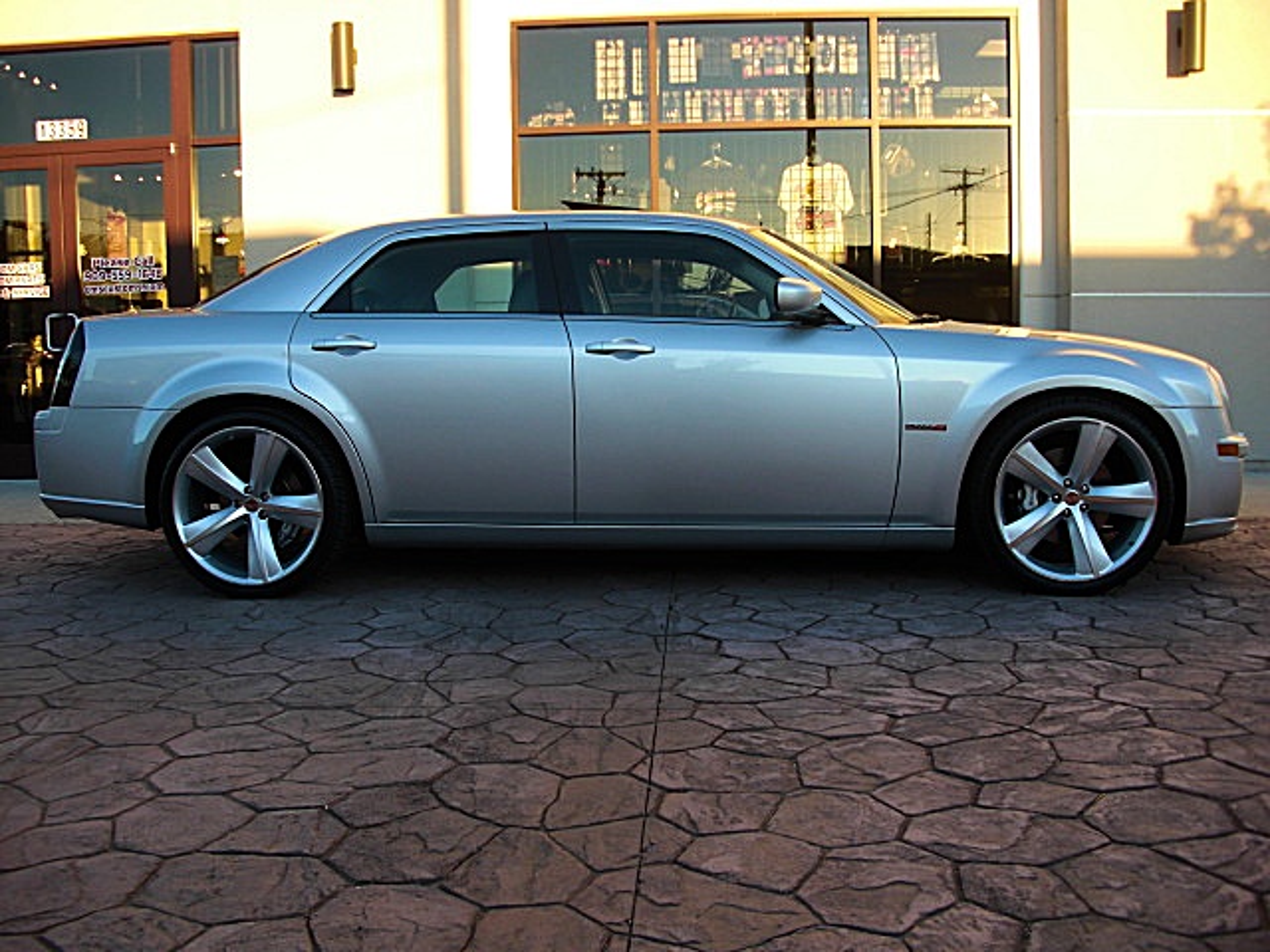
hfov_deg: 51.4
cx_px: 635
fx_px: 1321
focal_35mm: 36
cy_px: 476
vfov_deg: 39.7
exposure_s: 1/125
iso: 50
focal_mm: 6.3
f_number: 2.8
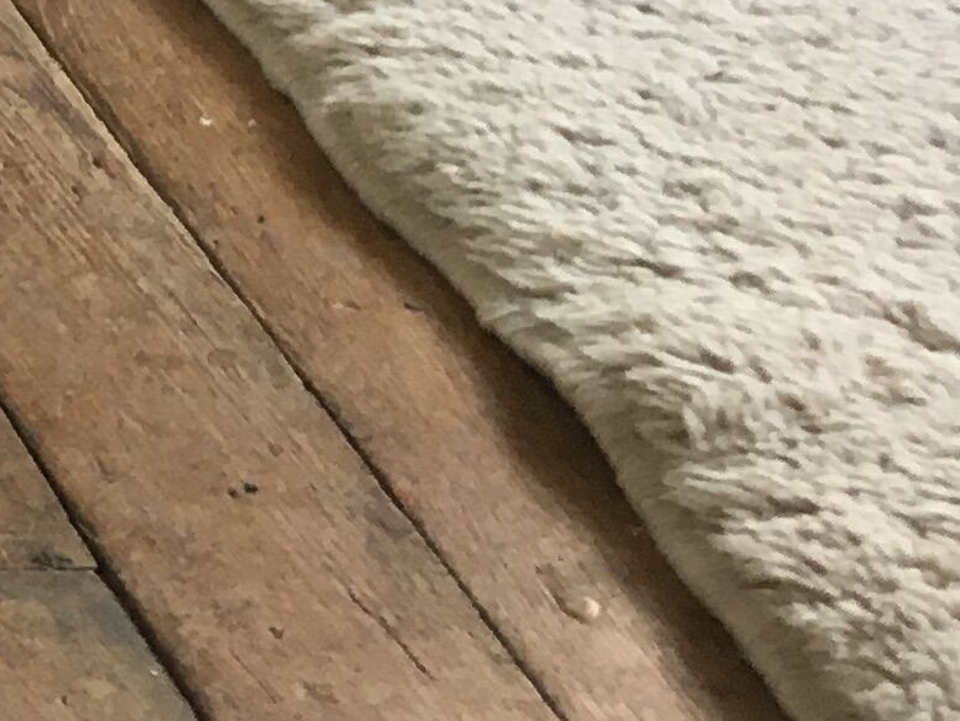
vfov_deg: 9.8
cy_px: -124
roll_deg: +0.1
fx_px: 4133
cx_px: -1464
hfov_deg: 10.9
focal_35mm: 149
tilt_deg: -24.6
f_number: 2.2
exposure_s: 1/33
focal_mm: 4.15
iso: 64
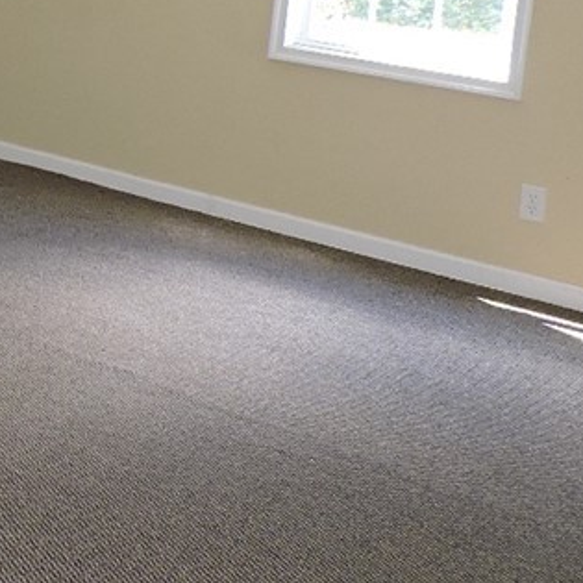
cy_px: -28
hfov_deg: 20.6
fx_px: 1315
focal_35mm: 69
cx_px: -337
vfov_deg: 23.7
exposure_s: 1/40
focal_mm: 4.3
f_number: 3
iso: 200
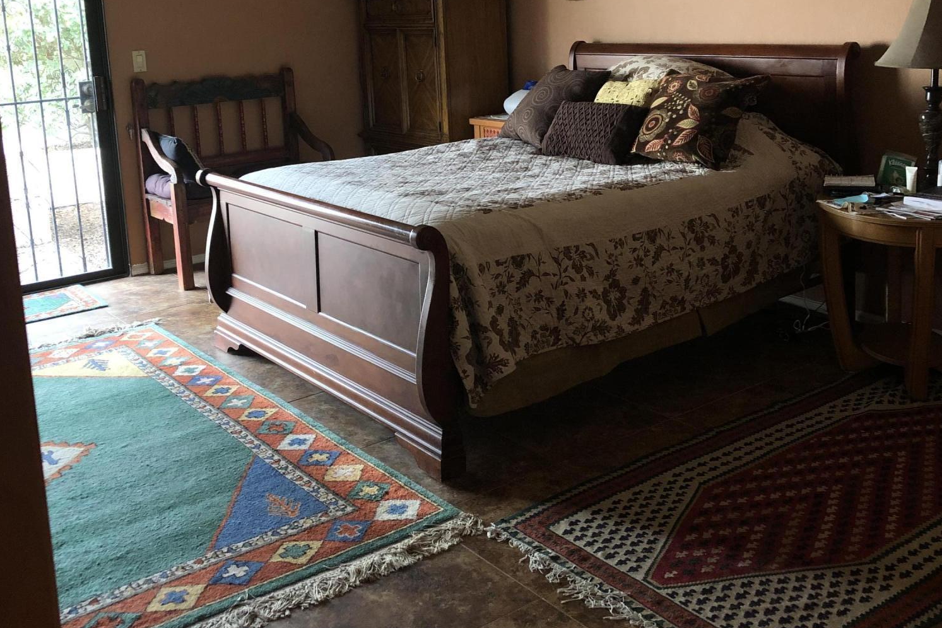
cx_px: 470
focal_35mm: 39
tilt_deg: -10.7
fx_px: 1021
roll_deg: +2.5
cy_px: 189
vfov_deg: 33.8
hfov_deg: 49.5
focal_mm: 4
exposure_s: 1/17
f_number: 1.8
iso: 40
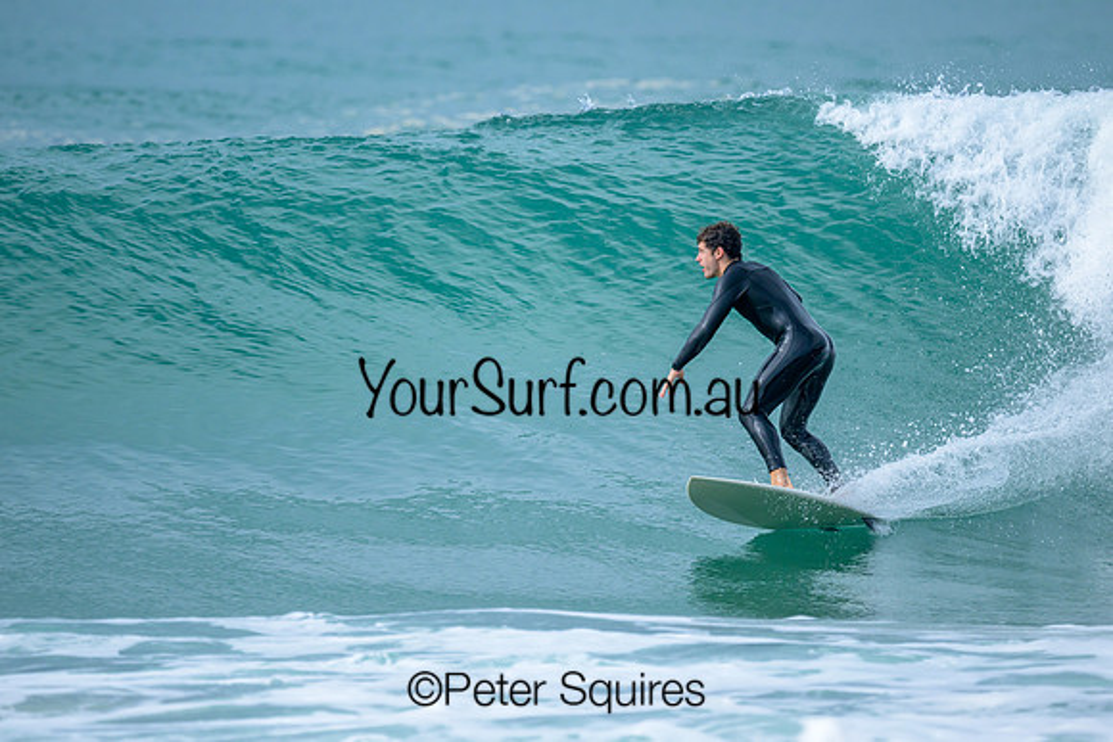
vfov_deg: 1.7
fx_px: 25582
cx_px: 575
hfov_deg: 2.5
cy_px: 358
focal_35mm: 827
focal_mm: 800
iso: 450
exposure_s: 1/2000
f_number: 6.3
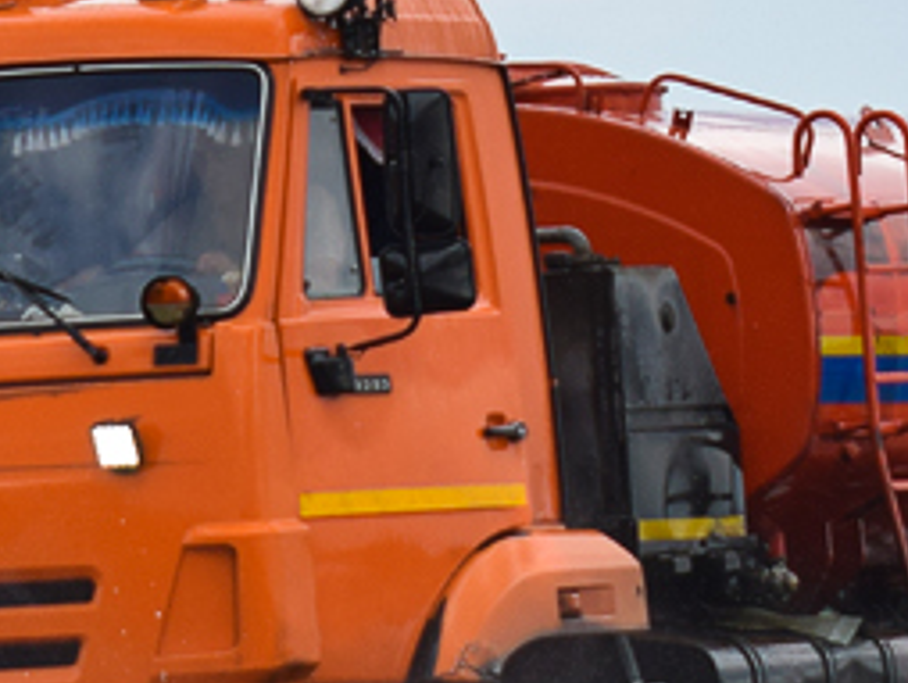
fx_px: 8041
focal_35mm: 306
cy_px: 161
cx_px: -104
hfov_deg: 6.4
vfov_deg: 4.9
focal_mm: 45
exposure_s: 1/800
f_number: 5.6
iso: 200
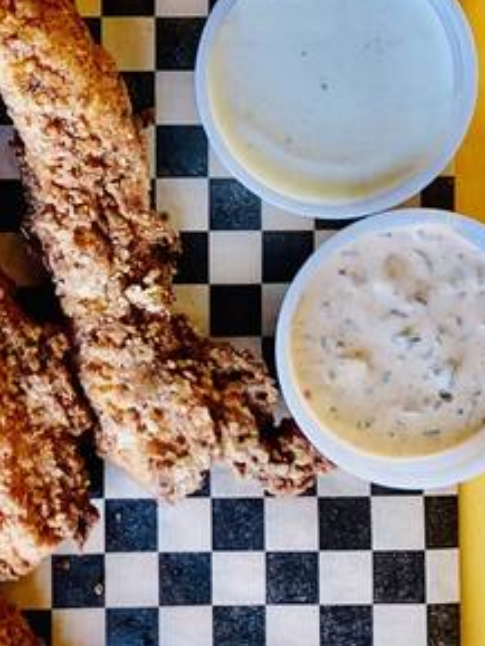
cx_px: 76
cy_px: 238
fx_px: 1232
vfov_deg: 29.3
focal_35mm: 66
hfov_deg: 21.9
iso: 320
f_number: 1.8
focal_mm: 4.25
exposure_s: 1/60
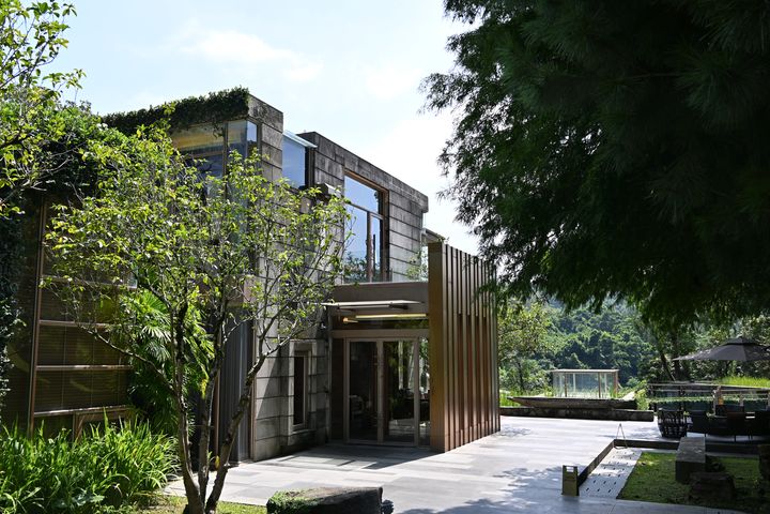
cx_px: 385
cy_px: 257
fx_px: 690
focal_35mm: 32
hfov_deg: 58.3
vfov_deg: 40.8
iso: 100
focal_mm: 21.5
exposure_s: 1/320
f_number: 6.3
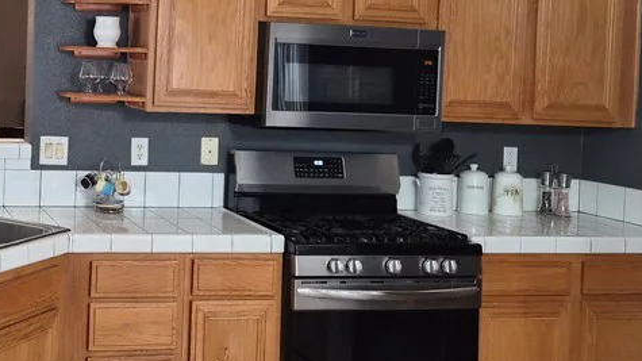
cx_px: 50
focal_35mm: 54
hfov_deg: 35.9
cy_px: 54
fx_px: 919
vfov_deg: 21.8
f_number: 1.8
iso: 250
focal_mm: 5.4
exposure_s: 1/120
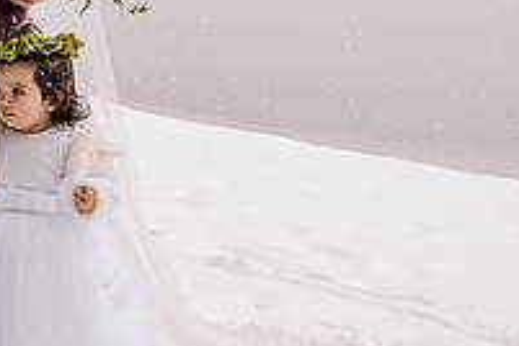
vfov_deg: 13.1
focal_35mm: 102
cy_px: -43
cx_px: -108
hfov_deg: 18.9
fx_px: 1470
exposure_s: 1/250
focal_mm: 35
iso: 1250
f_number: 5
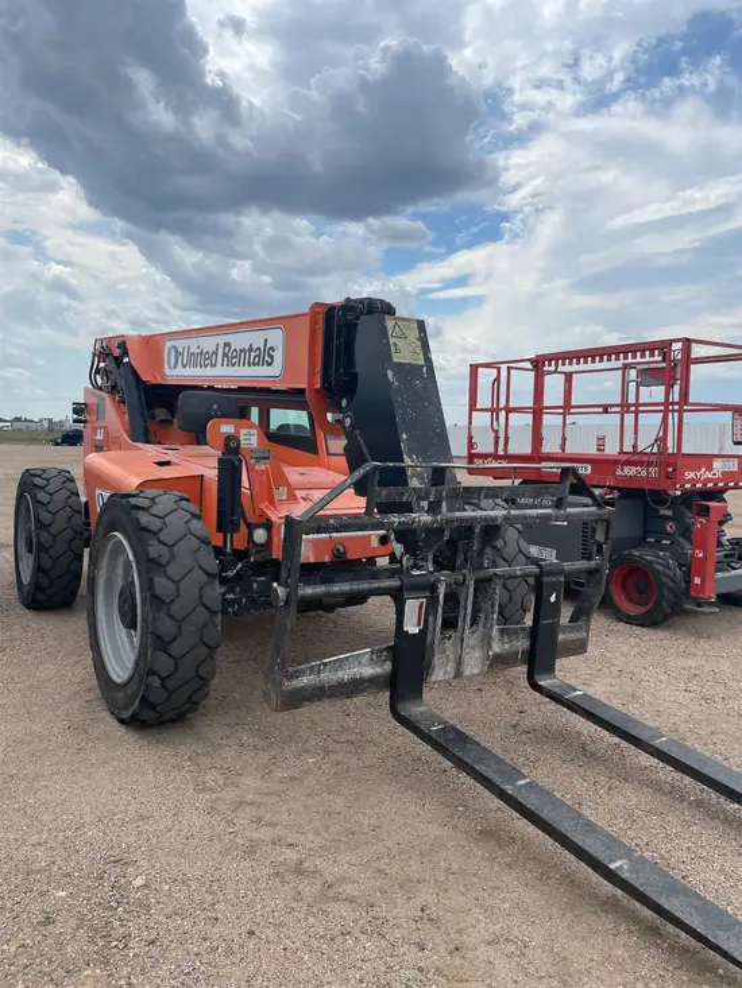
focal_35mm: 26
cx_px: 371
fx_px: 743
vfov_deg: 67.3
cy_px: 494
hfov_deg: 53.1
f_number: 1.6
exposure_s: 1/4000
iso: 32
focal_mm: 4.2
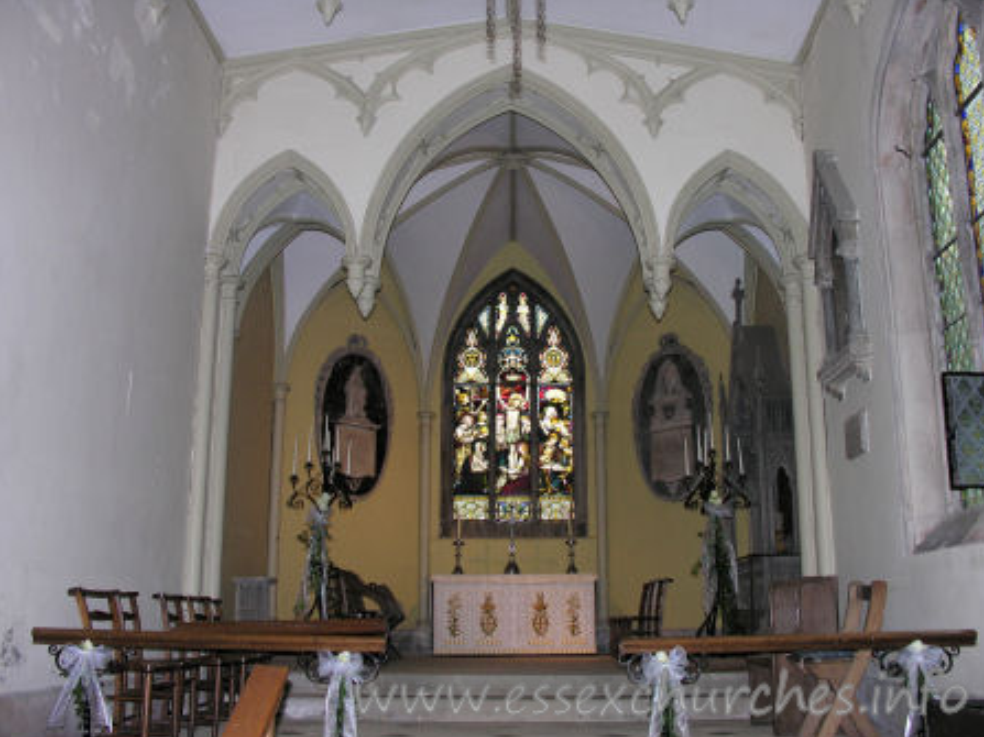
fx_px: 1023
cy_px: 373
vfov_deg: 39.6
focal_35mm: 36
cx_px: 500
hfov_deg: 51.4
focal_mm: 8.9
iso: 126
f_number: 2.8
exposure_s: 1/60.1
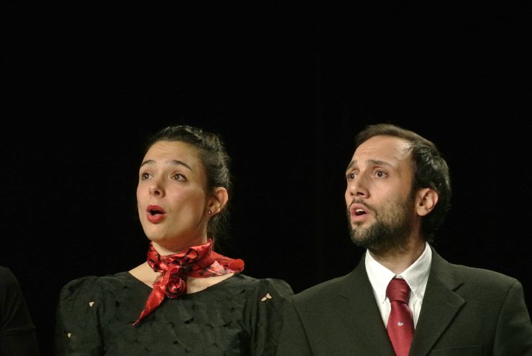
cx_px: 266
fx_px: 4393
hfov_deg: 6.9
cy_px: 178
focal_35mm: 297
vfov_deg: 4.6
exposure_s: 1/60
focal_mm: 110
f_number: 5.6
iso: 3200
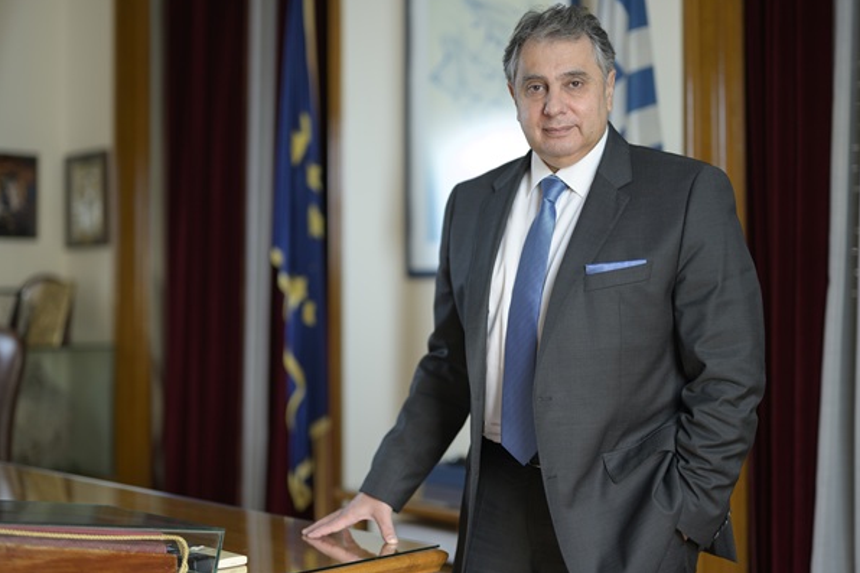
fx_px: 1242
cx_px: 442
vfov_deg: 26.0
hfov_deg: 38.2
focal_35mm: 52
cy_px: 279
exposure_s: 1/60
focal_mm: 50
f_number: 1.2
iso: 100
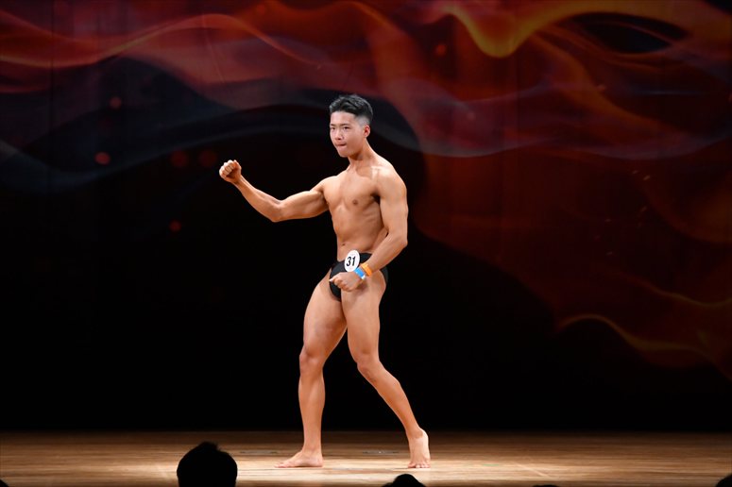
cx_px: 366
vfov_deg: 6.3
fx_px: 4410
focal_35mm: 217
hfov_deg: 9.5
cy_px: 244
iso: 3200
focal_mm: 145
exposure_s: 1/400
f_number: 5.6
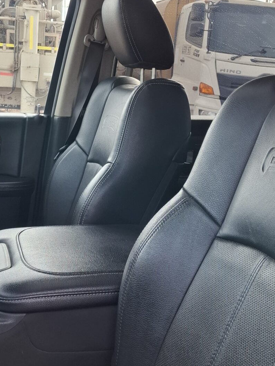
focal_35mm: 56
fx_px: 593
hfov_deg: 26.1
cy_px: 147
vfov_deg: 34.2
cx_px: 122
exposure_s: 1/231
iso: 50
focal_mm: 5.54
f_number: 1.8
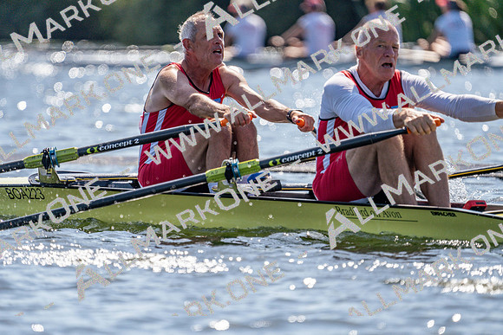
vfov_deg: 2.3
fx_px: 8301
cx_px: 252
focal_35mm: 594
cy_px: 168
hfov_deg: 3.5
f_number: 6.3
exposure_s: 1/2000
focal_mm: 594
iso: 320
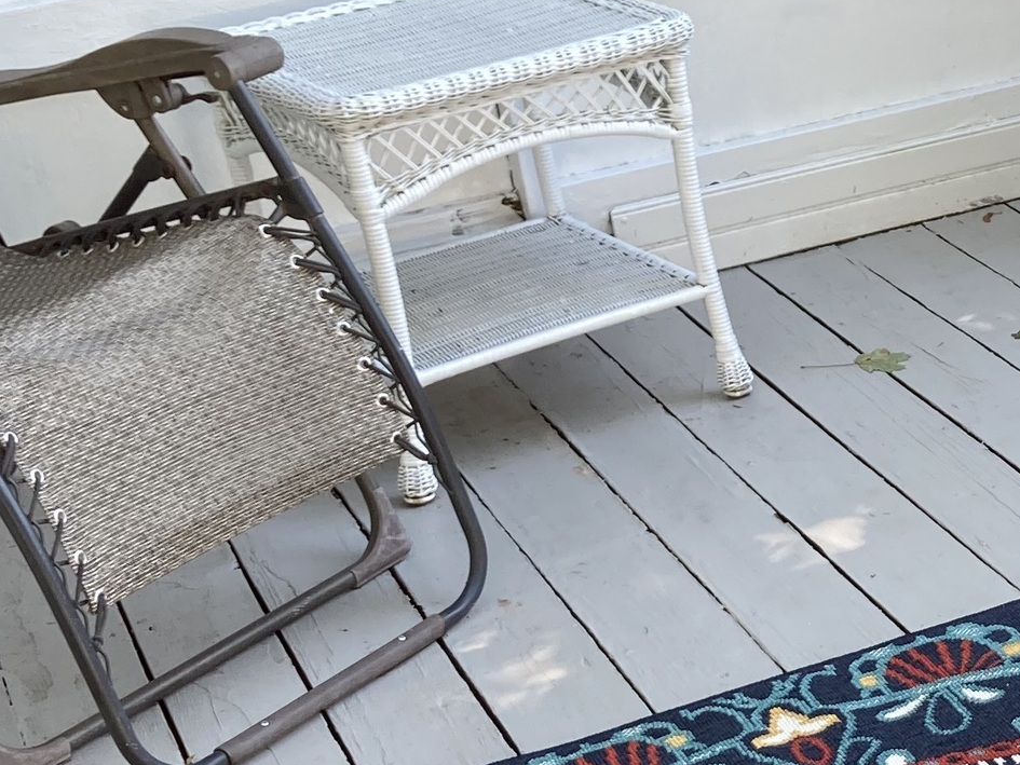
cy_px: 421
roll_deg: +6.3
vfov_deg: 16.2
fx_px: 2682
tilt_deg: -23.7
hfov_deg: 20.5
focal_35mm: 91
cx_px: 1140
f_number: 1.8
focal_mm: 3.99
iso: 20
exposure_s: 1/125
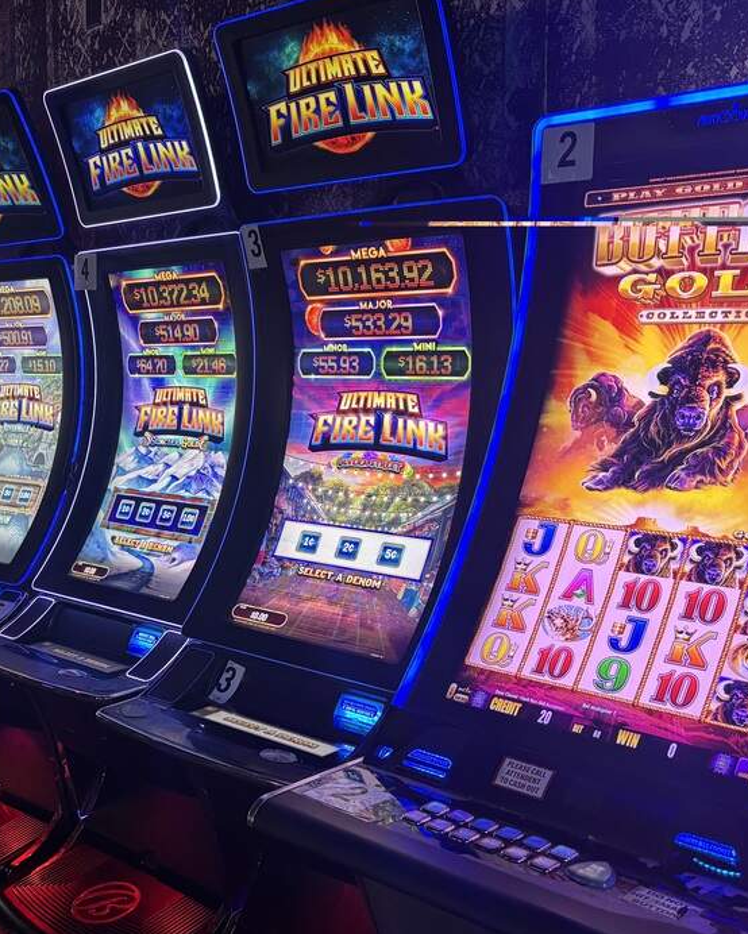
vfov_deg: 42.0
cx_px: 171
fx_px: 1217
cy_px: 489
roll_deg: +0.7
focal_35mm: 44
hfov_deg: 33.4
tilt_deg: -6.4
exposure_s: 1/44
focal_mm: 5.96
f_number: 1.6
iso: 200
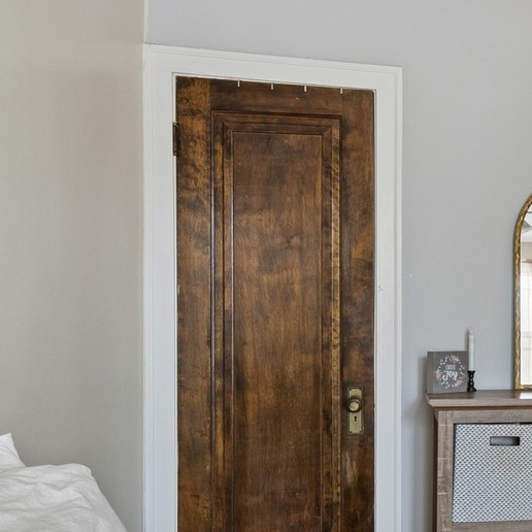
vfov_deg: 35.3
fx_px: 835
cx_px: 647
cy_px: 314
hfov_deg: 29.9
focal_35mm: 48
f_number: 8
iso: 200
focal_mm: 12
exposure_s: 1/6
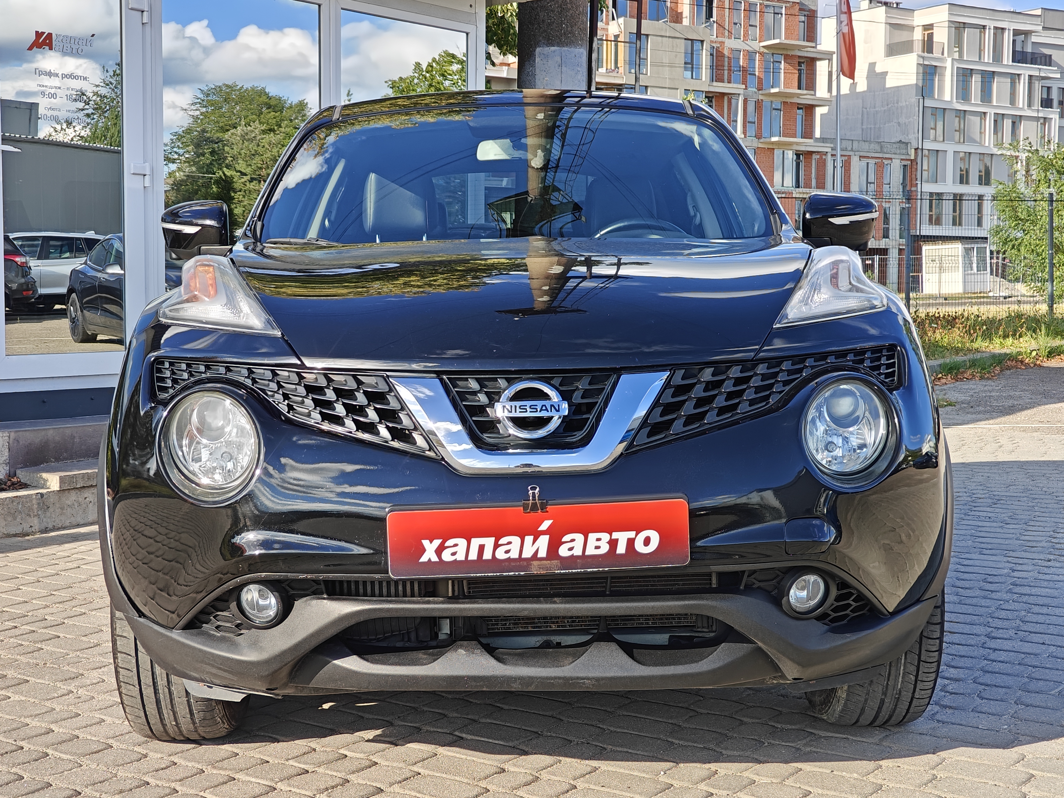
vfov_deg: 30.9
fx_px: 1445
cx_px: 532
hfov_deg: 40.4
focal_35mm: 47
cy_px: 399
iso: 50
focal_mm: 7.08
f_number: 2
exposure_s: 1/730
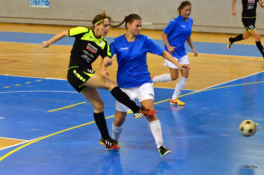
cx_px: 132
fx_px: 944
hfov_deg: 15.9
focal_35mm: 129
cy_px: 88
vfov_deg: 10.6
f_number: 5.6
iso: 5600
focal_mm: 86
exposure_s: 1/500
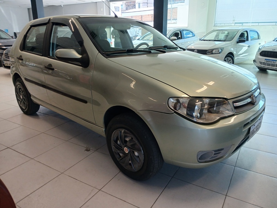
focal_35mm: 26
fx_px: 208
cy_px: 104
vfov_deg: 53.1
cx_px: 138
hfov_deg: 67.3
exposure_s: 1/60
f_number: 1.8
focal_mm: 3.98
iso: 100
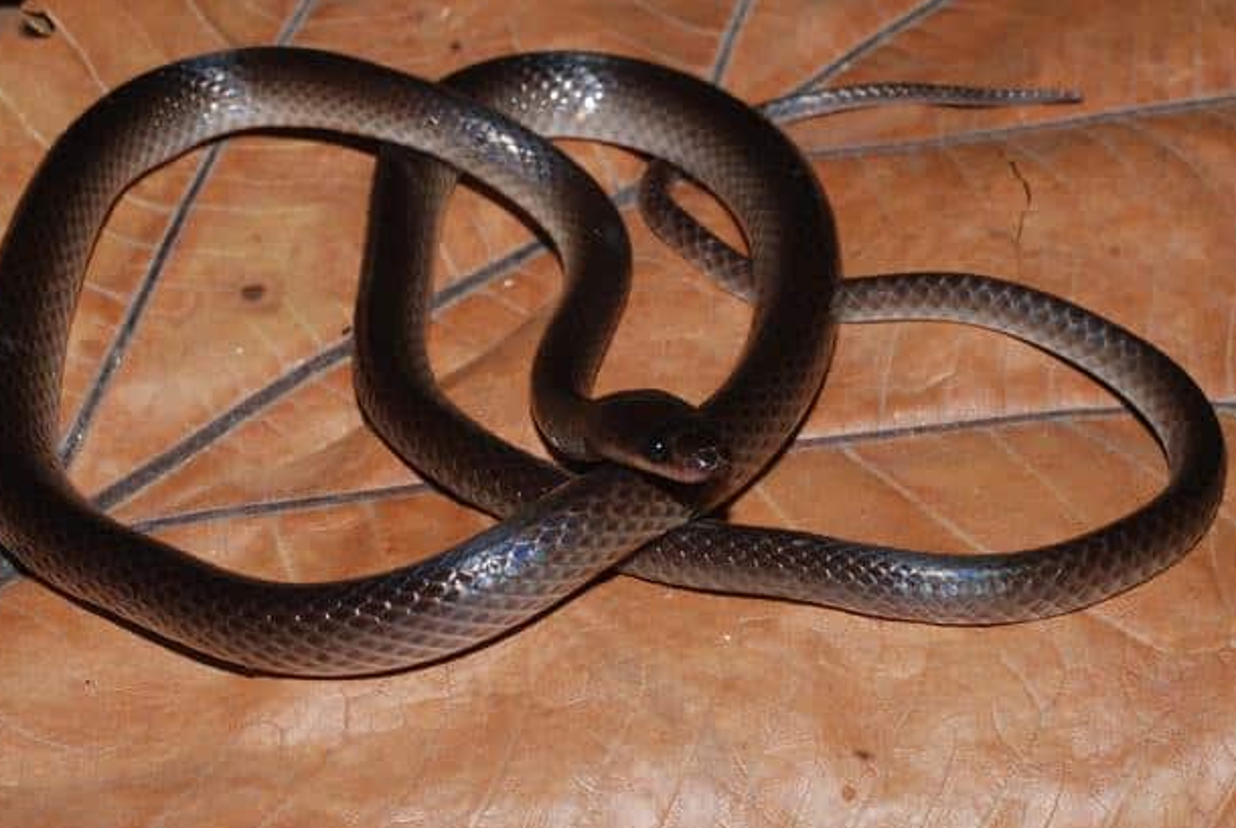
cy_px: 378
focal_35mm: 86
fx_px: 2958
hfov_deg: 23.6
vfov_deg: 15.9
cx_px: 582
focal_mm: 50
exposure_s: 1/60
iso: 100
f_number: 13
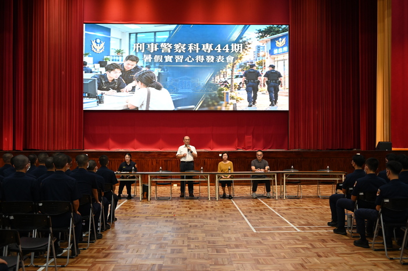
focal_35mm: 39
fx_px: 442
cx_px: 204
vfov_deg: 34.2
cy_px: 136
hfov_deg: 49.6
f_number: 5
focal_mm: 39
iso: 2000
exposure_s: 1/60
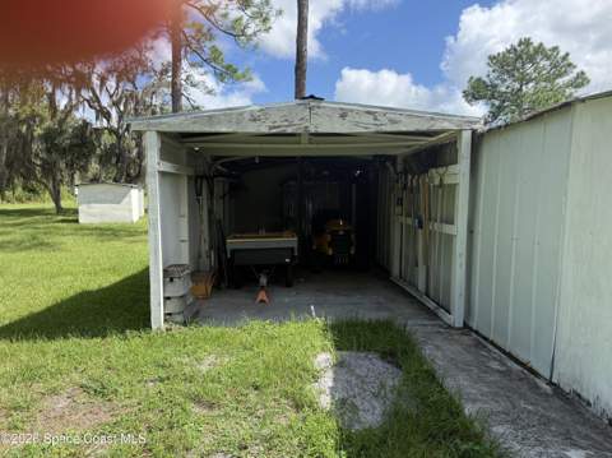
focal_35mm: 24
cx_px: 306
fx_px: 424
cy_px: 229
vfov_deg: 56.7
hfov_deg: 71.7
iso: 100
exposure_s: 1/2907
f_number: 1.78
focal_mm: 6.76
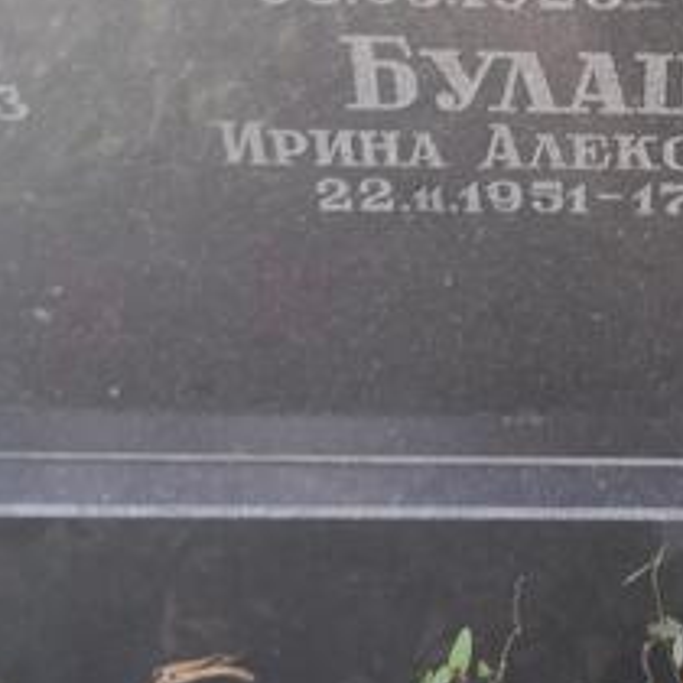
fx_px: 1406
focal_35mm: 63
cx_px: 699
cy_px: -143
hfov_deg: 25.8
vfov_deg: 24.6
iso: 32
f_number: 2
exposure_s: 1/50
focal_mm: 4.6
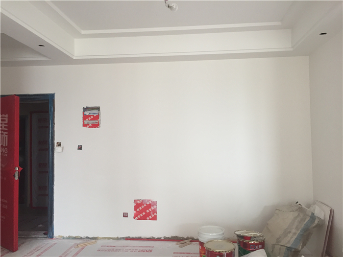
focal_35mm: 29
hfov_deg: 61.7
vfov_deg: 48.2
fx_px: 287
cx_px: 172
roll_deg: +0.1
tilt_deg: +2.8
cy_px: 128
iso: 50
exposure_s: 1/33
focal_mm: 4.15
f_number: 2.2
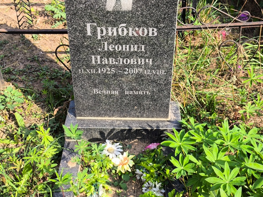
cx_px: 132
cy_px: 98
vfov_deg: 29.1
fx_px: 380
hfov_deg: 38.2
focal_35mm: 50
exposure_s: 1/491
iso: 50
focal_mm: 4.71
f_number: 1.7
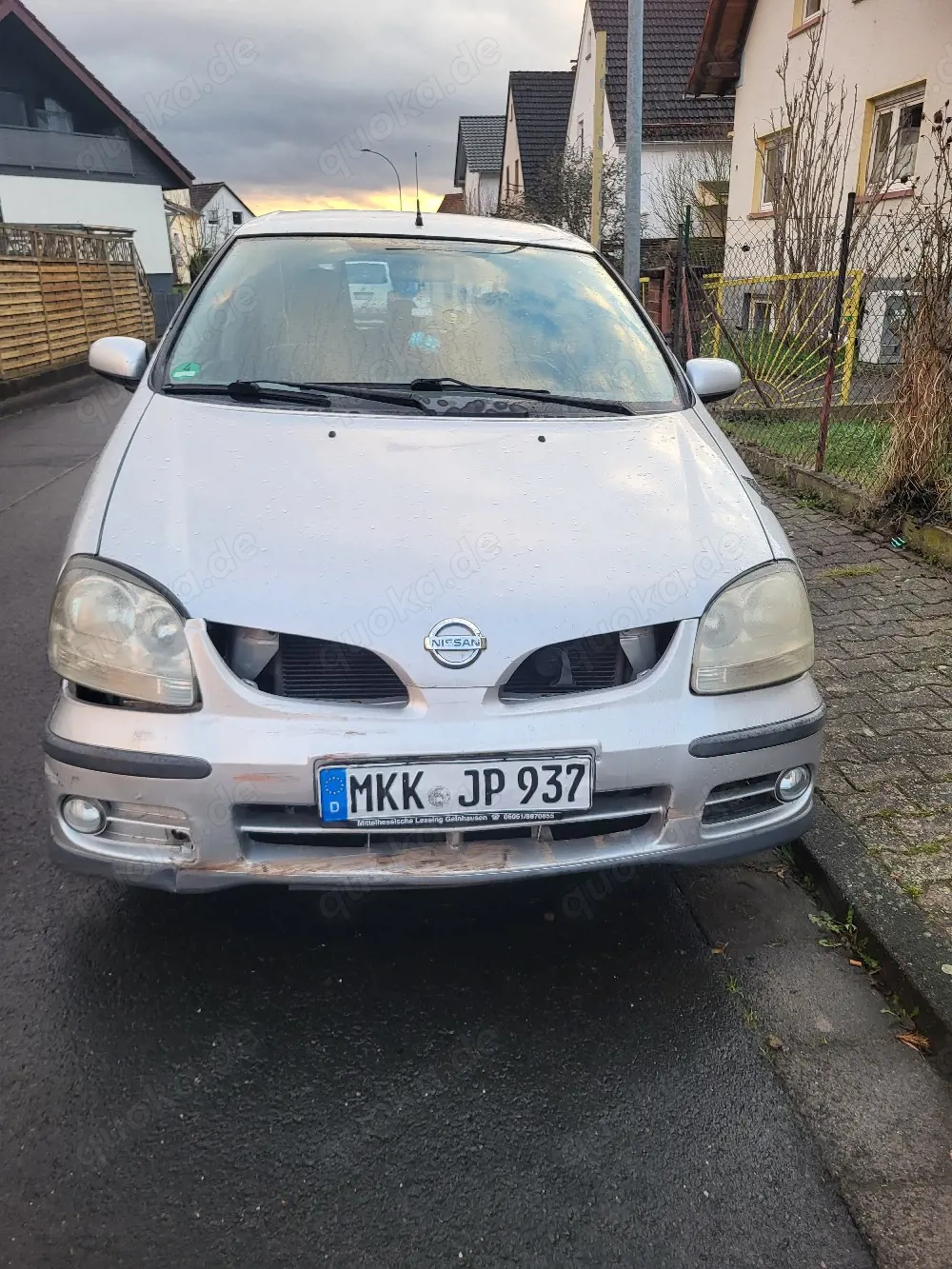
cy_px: 634
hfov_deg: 53.1
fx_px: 953
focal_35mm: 26
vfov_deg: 67.3
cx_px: 476
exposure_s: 1/100
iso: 64
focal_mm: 5.4
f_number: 1.8
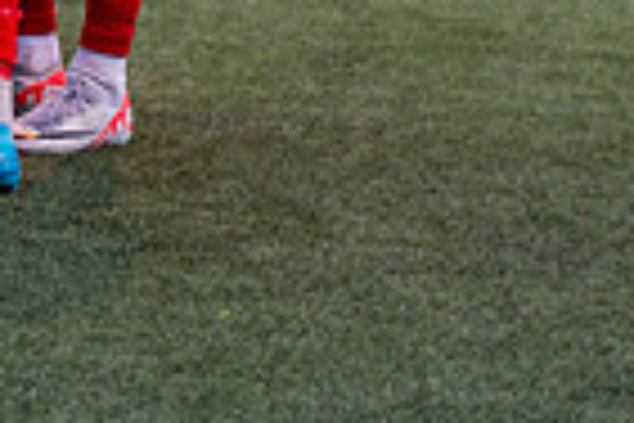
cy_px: -423
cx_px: -274
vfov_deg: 4.7
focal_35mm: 288
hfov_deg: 7.1
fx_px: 5072
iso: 3600
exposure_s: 1/400
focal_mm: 70
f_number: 4
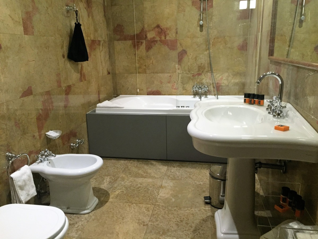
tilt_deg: -14.9
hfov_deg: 61.7
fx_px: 266
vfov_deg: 48.2
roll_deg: +1.3
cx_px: 159
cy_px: 120
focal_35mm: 29
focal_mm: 4.15
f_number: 2.2
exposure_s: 1/33
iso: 320
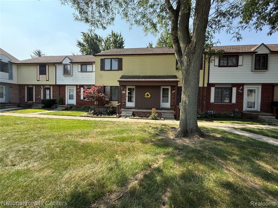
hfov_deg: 102.1
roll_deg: -1.7
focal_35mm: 14
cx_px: 139
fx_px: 112
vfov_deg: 85.7
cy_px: 104
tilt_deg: -1.8
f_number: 2.2
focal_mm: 2.22
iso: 50
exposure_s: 1/549
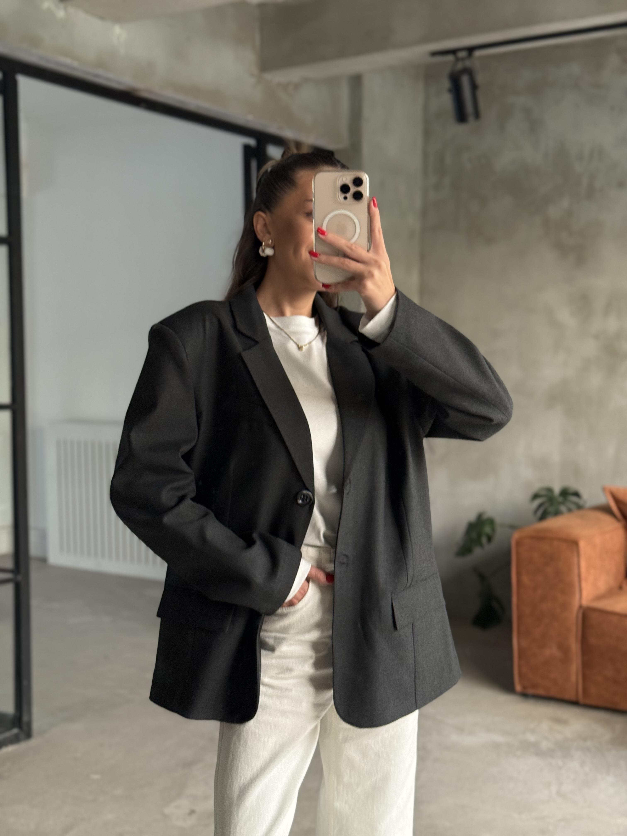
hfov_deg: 30.3
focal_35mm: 48
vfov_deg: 39.7
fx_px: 1159
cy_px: 418
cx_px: 314
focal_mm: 6.76
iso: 250
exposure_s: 1/48
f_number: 1.78
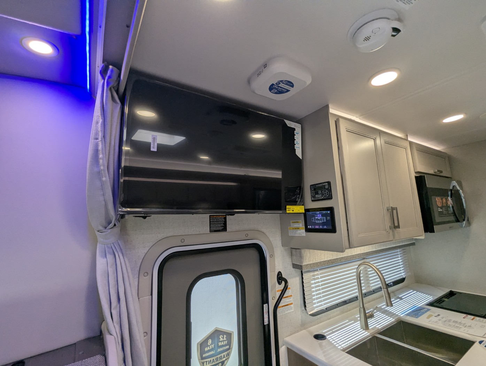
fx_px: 225
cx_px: 243
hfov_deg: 94.4
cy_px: 183
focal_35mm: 16
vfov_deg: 78.2
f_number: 2.2
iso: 100
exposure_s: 1/224
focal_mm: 2.35
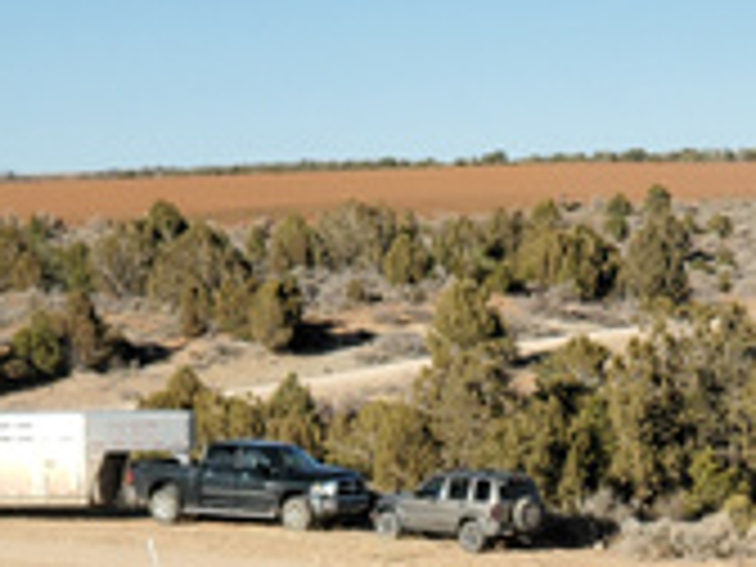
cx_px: 693
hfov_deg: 9.9
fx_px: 4324
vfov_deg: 7.3
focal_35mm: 198
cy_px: 1035
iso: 50
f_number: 2.4
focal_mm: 6
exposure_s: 1/650
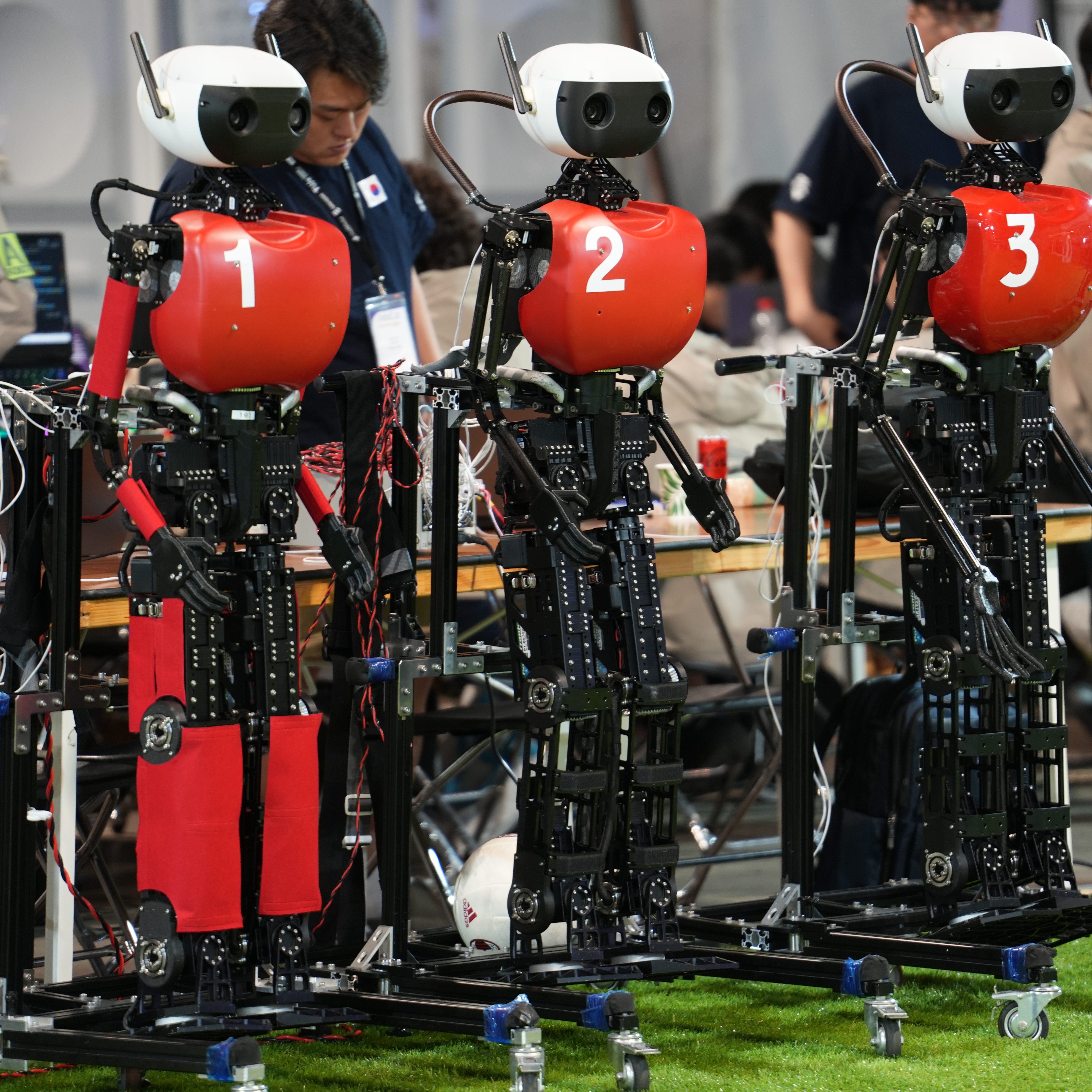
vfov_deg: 7.6
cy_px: 547
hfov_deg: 7.6
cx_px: 604
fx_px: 8209
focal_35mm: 230
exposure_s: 1/30
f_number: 2.8
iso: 640
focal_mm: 180
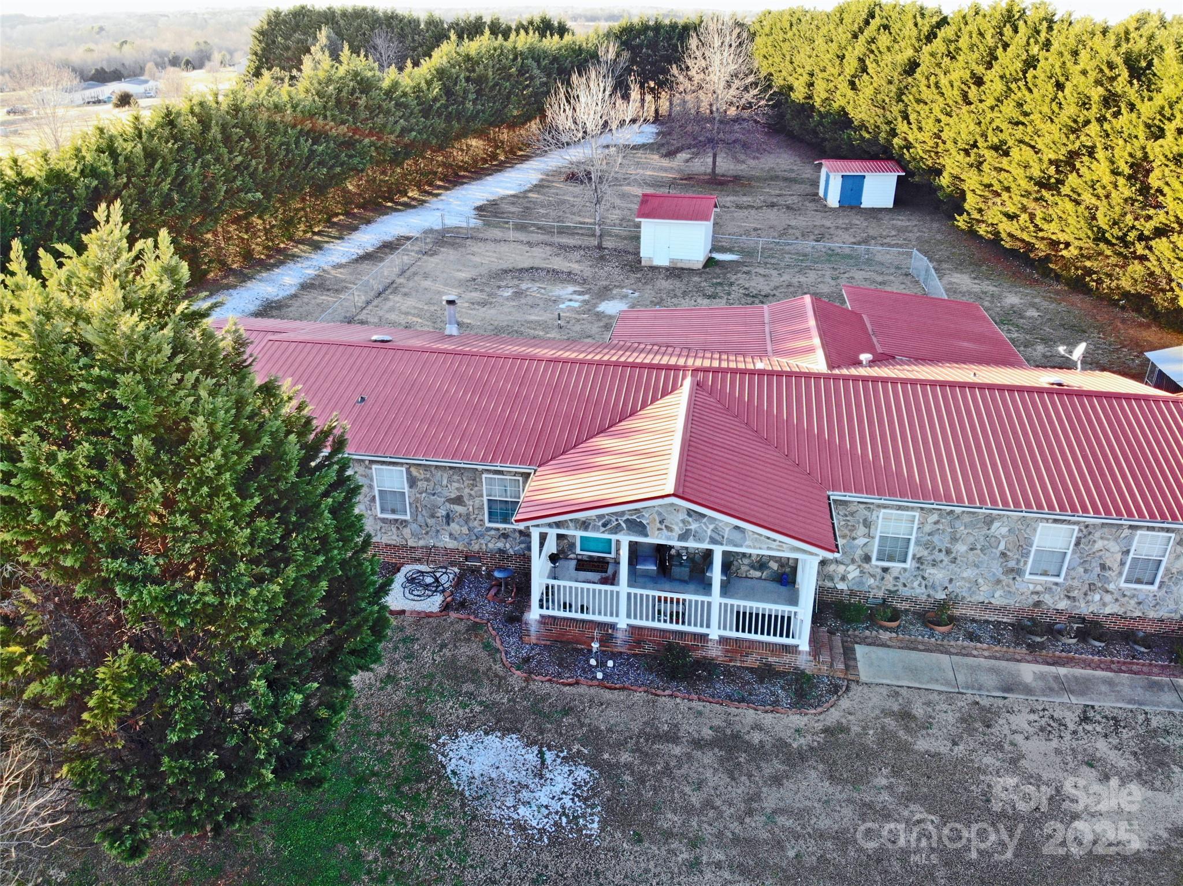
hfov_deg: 71.6
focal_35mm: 24
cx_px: 592
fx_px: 820
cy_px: 443
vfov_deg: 56.8
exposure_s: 1/82.5
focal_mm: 4.5
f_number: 2.8
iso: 127
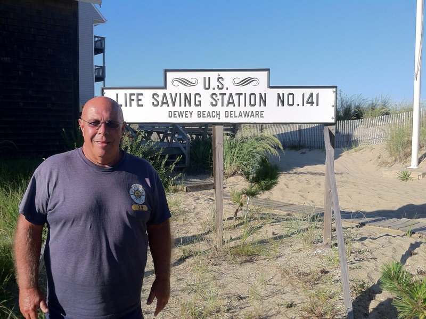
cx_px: 213
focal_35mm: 35
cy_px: 160
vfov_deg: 40.6
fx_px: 430
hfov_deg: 52.7
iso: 80
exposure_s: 1/625
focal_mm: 3.85
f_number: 2.8
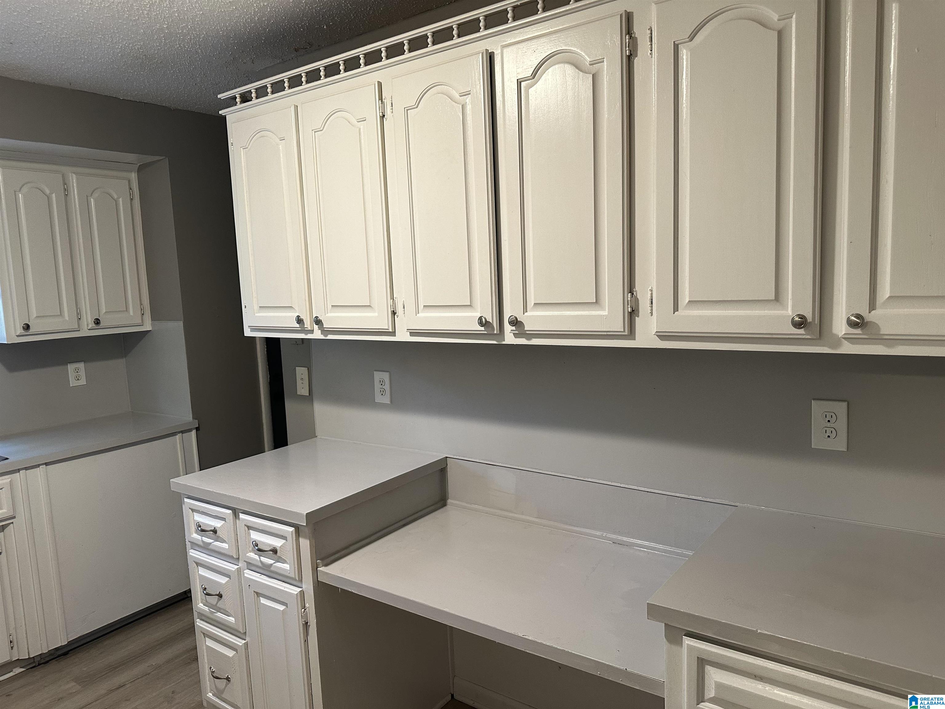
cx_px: 472
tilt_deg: -6.3
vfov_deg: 56.8
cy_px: 354
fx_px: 655
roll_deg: +2.6
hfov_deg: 71.6
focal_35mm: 24
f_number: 1.78
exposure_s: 1/60
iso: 250
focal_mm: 6.86
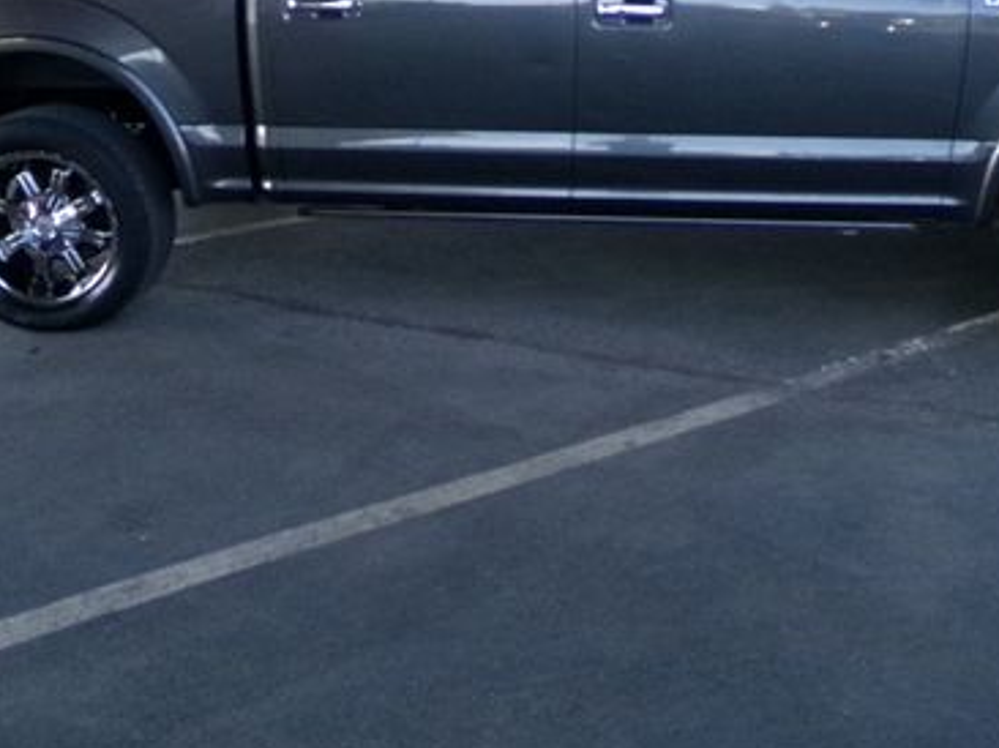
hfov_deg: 44.7
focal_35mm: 42
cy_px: 150
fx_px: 1211
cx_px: 560
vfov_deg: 33.3
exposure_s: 1/60
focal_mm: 4.3
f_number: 11.07
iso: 570
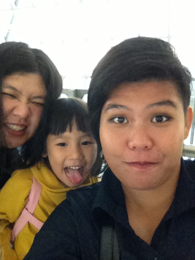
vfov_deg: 52.6
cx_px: 98
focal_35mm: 35
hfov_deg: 40.7
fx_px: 263
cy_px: 130
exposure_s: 1/30
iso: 400
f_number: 2.4
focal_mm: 1.85
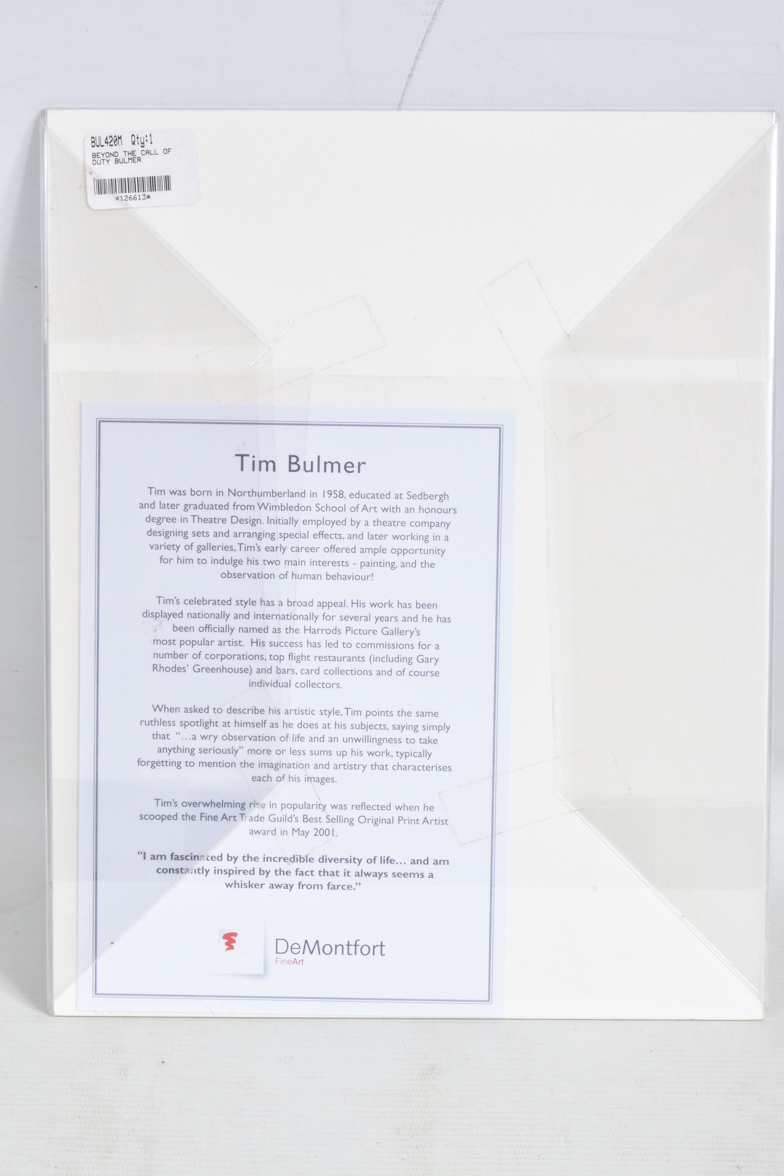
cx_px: 392
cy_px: 588
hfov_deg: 17.5
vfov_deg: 26.0
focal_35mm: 78
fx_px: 2548
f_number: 29
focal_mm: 52
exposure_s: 1/100
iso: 100
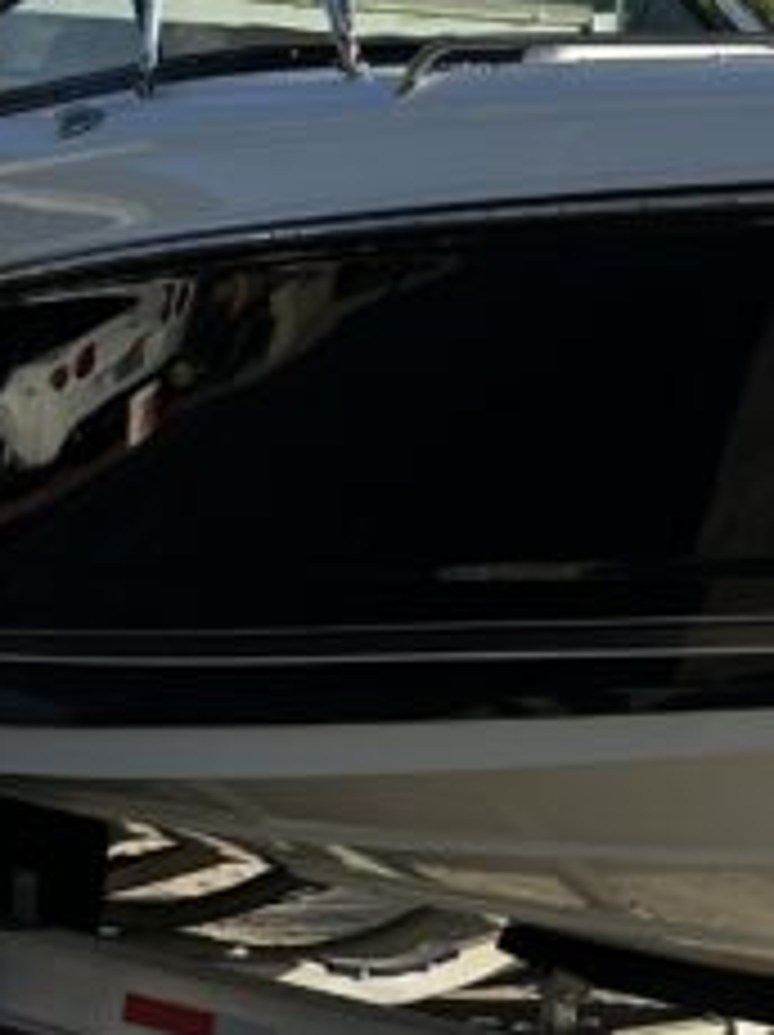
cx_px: 990
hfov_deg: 13.3
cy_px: 50
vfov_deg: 18.0
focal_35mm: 107
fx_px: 3196
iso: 80
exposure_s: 1/5263
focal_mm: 6.86
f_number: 1.78
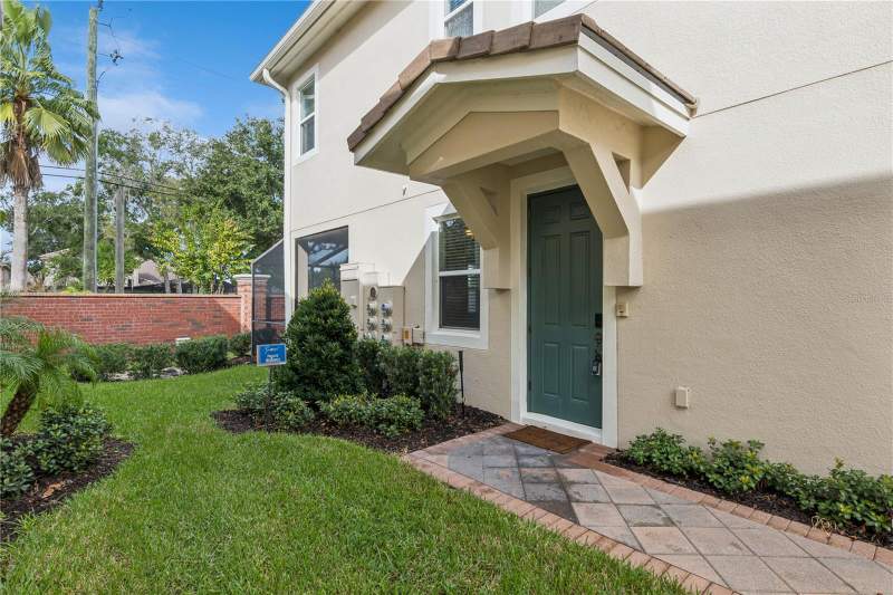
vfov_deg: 70.4
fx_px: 422
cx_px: 446
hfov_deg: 93.3
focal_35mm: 17
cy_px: 298
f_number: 20
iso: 160
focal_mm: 17
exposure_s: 1/20
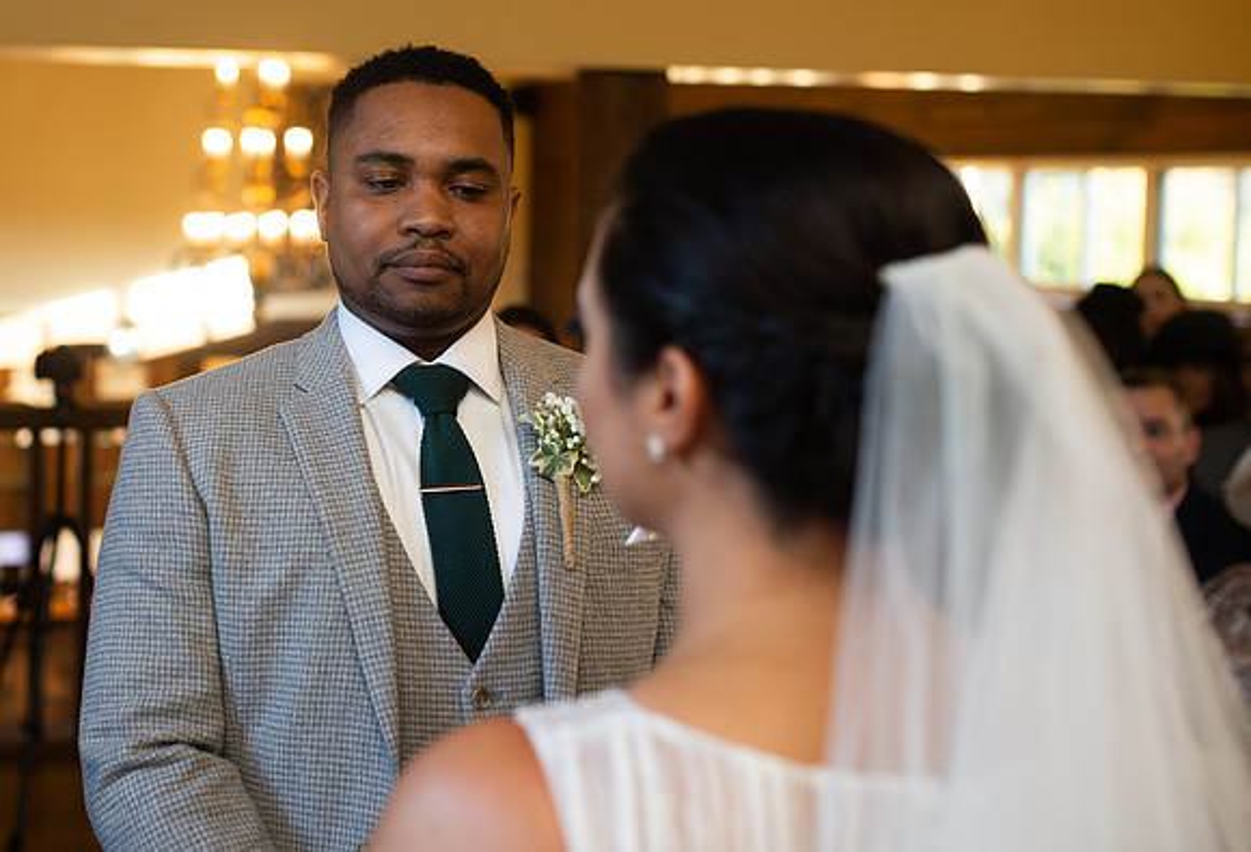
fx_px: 1824
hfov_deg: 37.4
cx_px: 399
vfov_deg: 26.1
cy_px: 271
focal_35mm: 52
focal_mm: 35
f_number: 2.5
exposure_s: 1/125
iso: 200
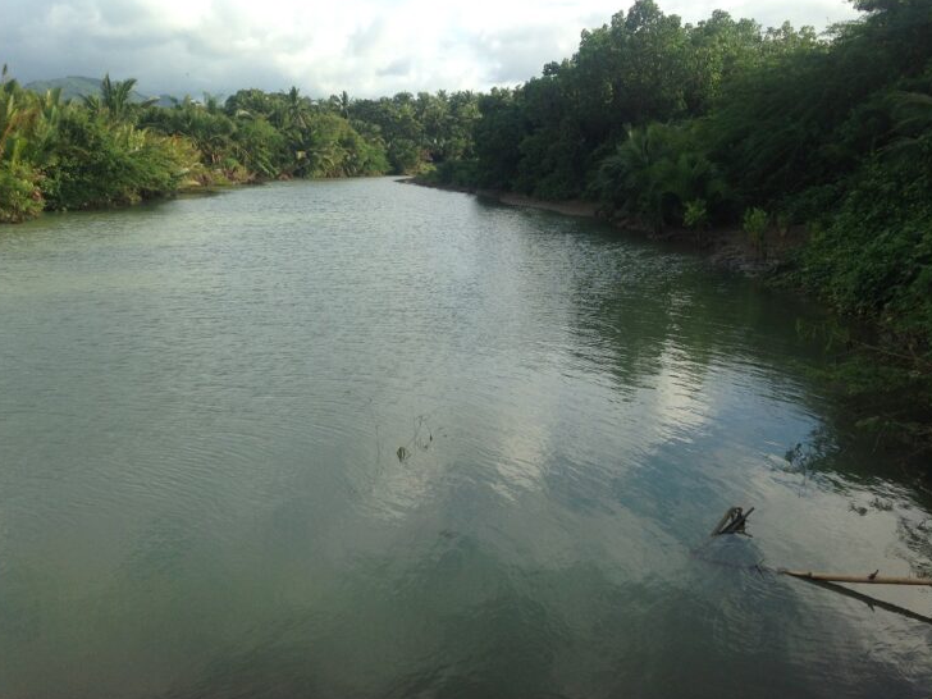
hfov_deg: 54.0
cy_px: 346
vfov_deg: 41.8
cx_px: 466
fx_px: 915
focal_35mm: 34
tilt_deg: -10.7
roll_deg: -0.4
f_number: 2.4
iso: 50
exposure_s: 1/809
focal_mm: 4.12
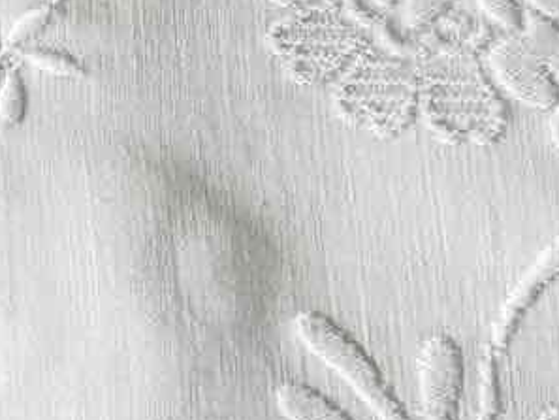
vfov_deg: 13.2
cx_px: -487
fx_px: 1696
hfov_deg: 15.6
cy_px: -243
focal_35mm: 105
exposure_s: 1/121
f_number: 1.6
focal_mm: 4.2
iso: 32
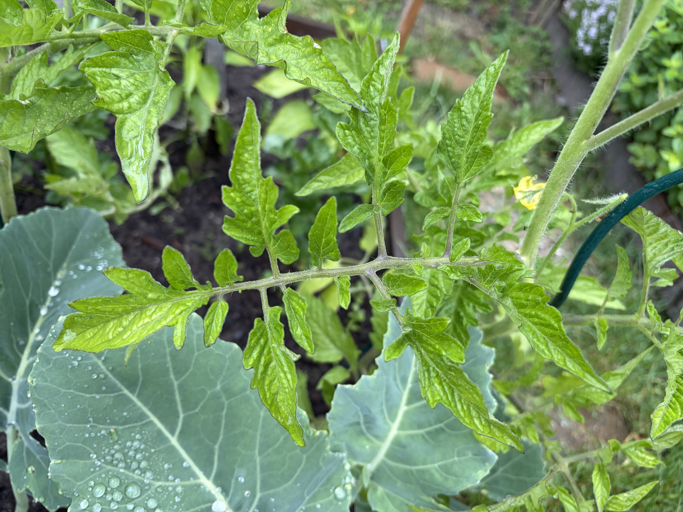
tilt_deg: -49.3
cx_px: 342
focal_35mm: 26
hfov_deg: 67.3
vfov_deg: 53.1
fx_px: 513
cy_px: 256
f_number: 1.6
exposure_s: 1/121
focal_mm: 5.96
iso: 100
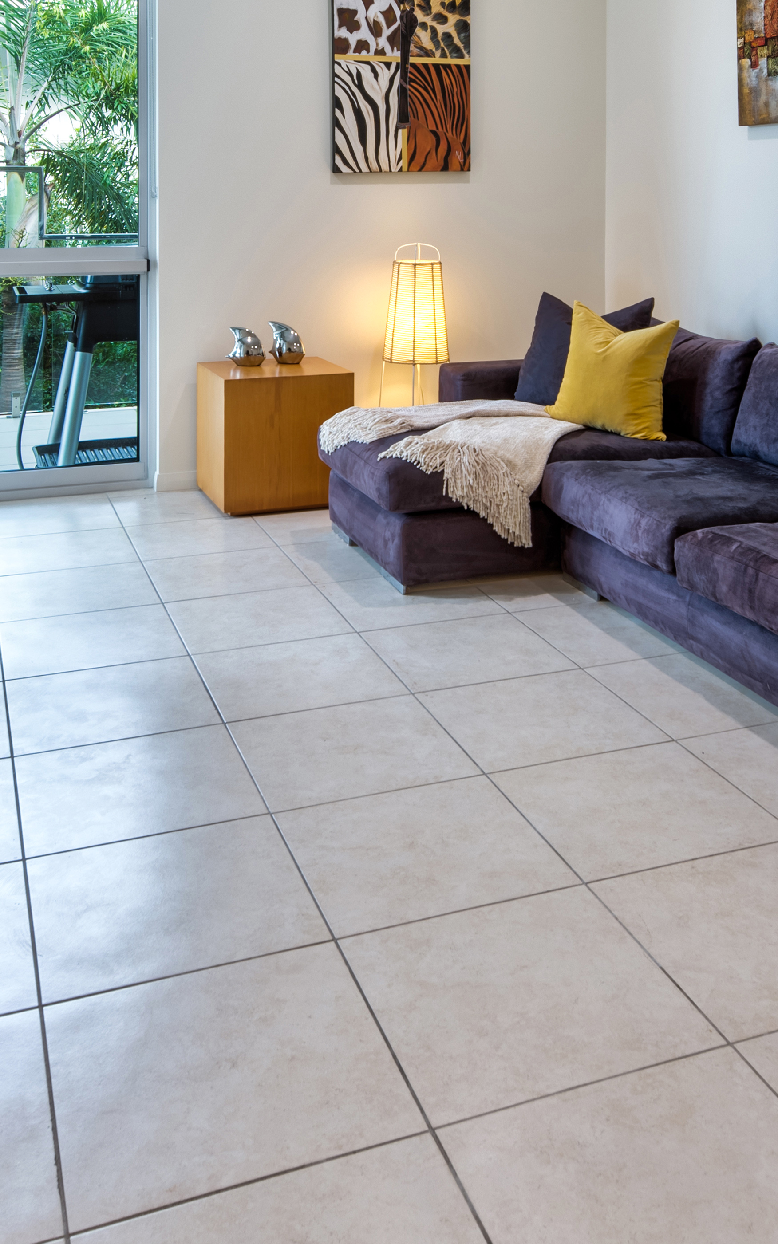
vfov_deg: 54.9
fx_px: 1187
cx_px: 501
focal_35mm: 35
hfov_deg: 36.0
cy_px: 490
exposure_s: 1/8
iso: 100
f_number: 10
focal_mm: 16
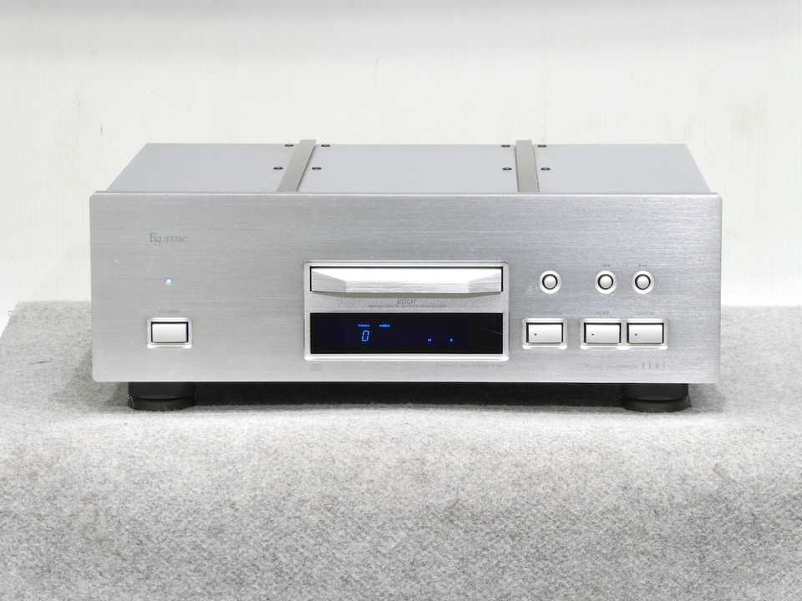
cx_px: 401
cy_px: 300
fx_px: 3128
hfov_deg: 14.6
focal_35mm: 135
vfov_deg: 11.0
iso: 200
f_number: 5.3
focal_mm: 24.2
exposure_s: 1/4
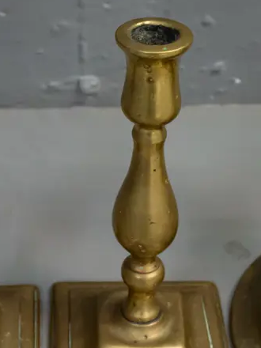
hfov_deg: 15.8
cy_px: 128
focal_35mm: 93
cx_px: 48
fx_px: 935
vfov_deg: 21.0
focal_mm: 20
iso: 3200
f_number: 5.6
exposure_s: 1/160
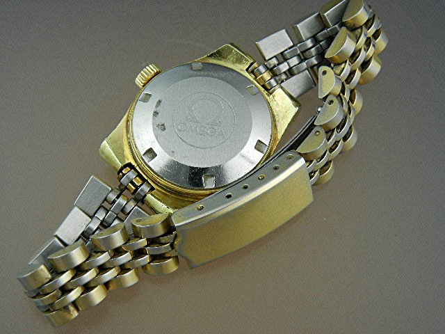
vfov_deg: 19.1
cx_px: 222
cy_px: 167
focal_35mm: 77
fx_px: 990
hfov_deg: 25.3
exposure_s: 1/30
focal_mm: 13.9
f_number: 4.3
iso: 400
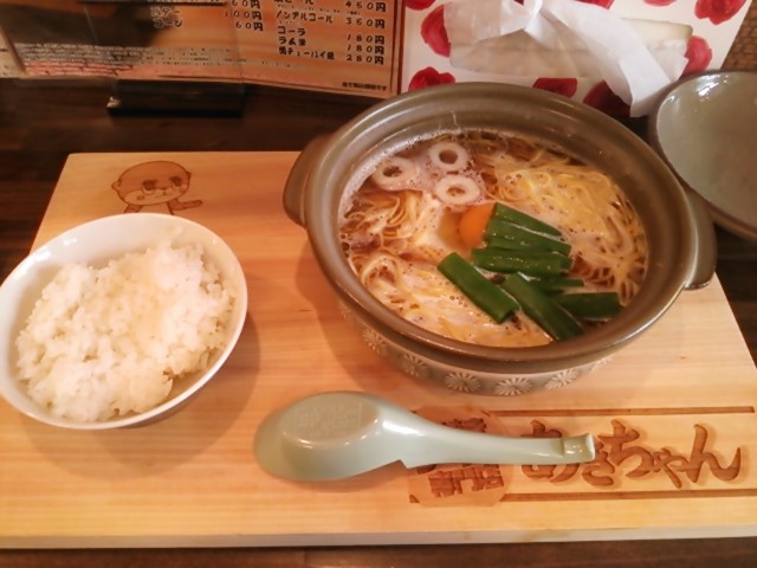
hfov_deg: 63.4
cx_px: 378
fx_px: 612
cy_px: 284
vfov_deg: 49.7
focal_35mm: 28
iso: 250
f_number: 2.5
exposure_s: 1/42
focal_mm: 4.21
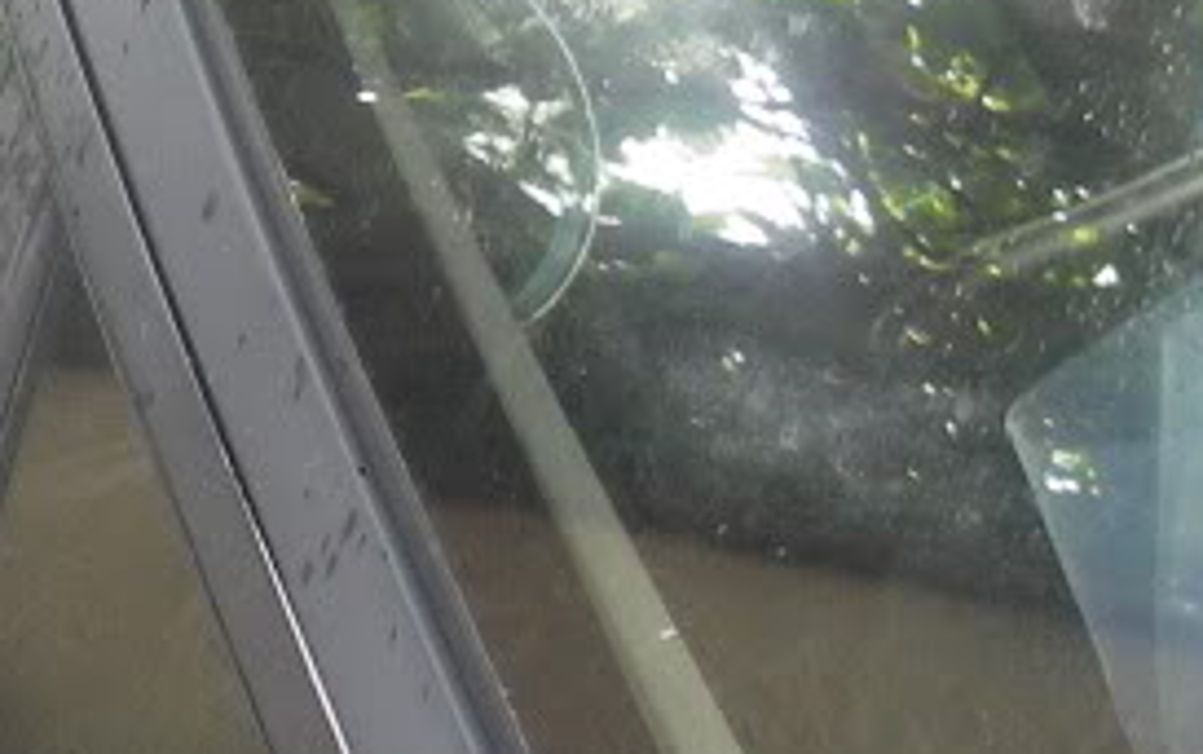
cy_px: 516
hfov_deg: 17.1
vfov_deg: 11.1
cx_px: -84
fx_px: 3871
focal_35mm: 118
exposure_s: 1/30
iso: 125
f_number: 3.3
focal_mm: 6.3
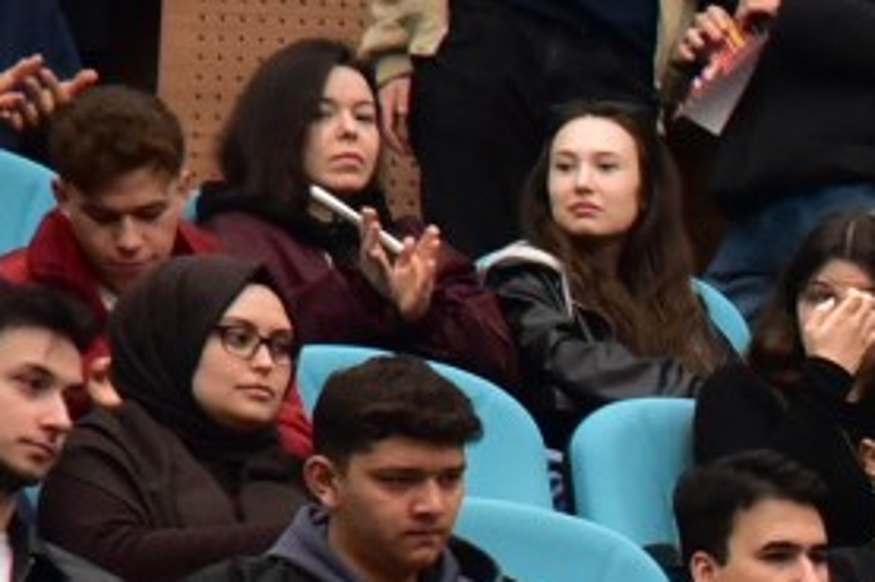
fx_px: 16848
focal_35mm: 694
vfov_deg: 2.0
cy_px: 973
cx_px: 2451
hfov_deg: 2.9
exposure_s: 1/160
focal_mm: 120
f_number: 4
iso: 3200
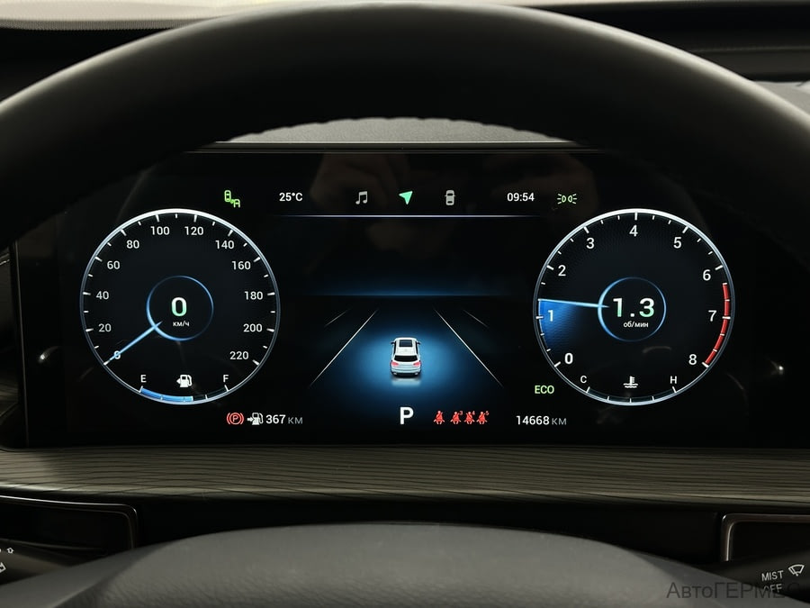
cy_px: 304
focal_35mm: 48
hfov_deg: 39.7
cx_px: 405
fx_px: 1123
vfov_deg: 30.3
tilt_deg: -22.4
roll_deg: -0.4
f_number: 1.78
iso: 200
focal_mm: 6.86
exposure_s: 1/50
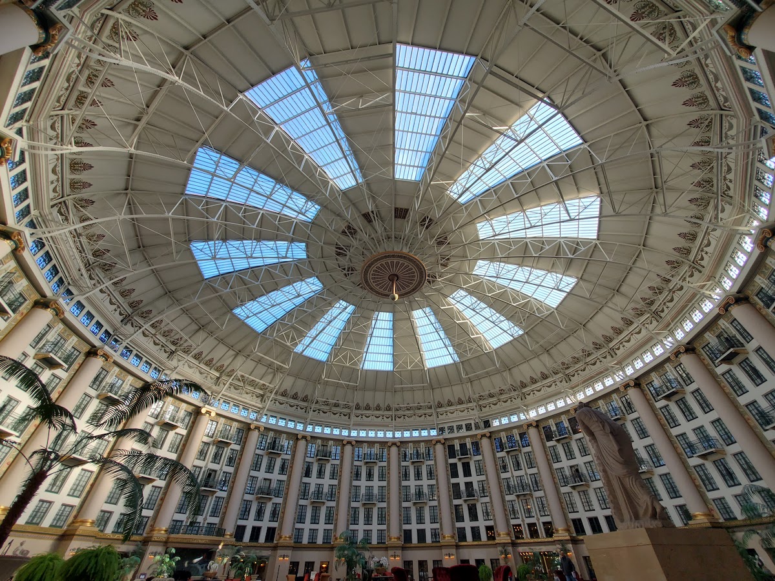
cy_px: 290
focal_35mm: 13
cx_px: 388
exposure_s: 1/132
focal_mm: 1.8
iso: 50
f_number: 2.2
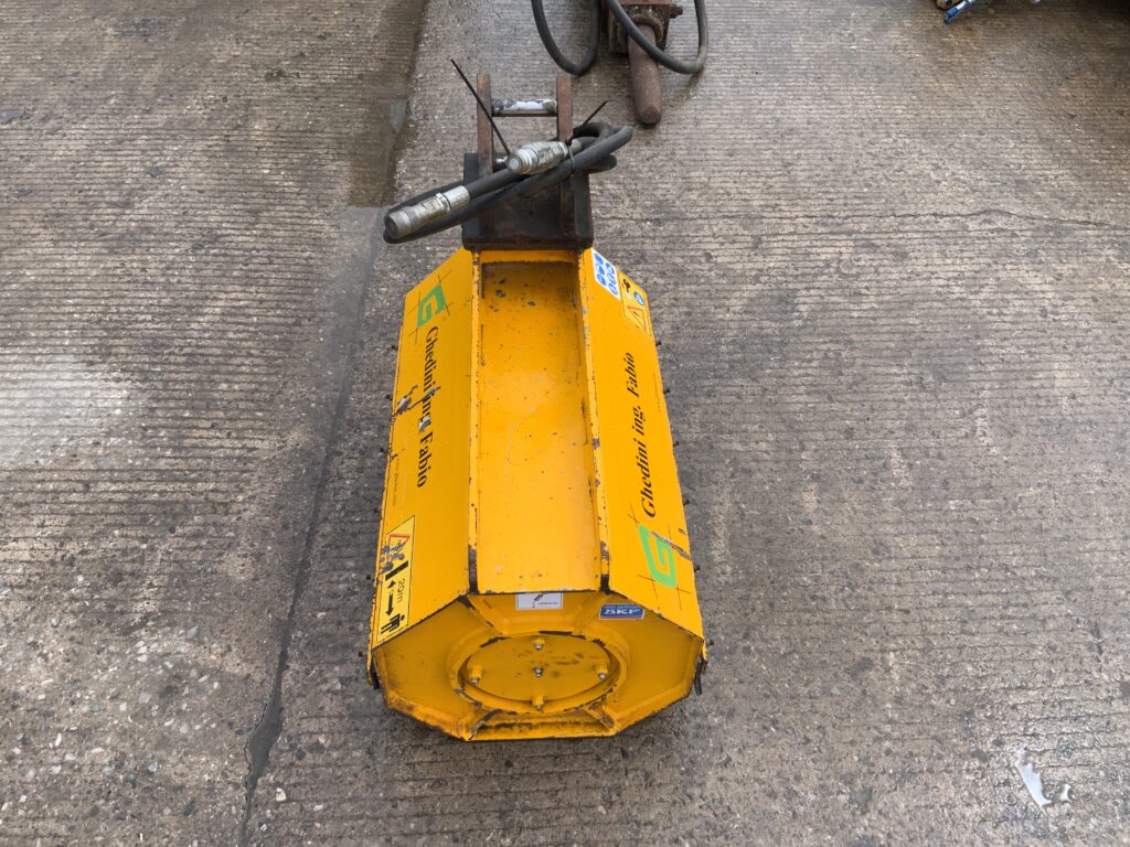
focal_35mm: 29
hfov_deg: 61.7
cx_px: 565
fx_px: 947
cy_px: 424
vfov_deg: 48.2
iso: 16
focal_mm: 3
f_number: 1.8
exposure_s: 1/1250
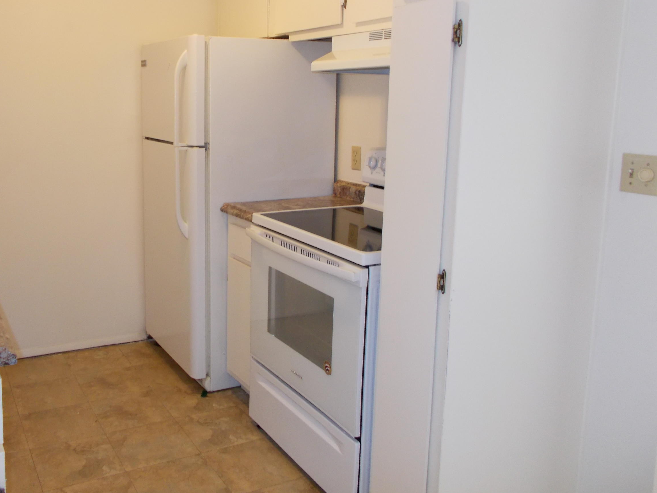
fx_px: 645
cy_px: 191
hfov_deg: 53.2
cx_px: 235
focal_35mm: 34
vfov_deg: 41.6
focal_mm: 4.6
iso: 200
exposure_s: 1/25
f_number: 3.2
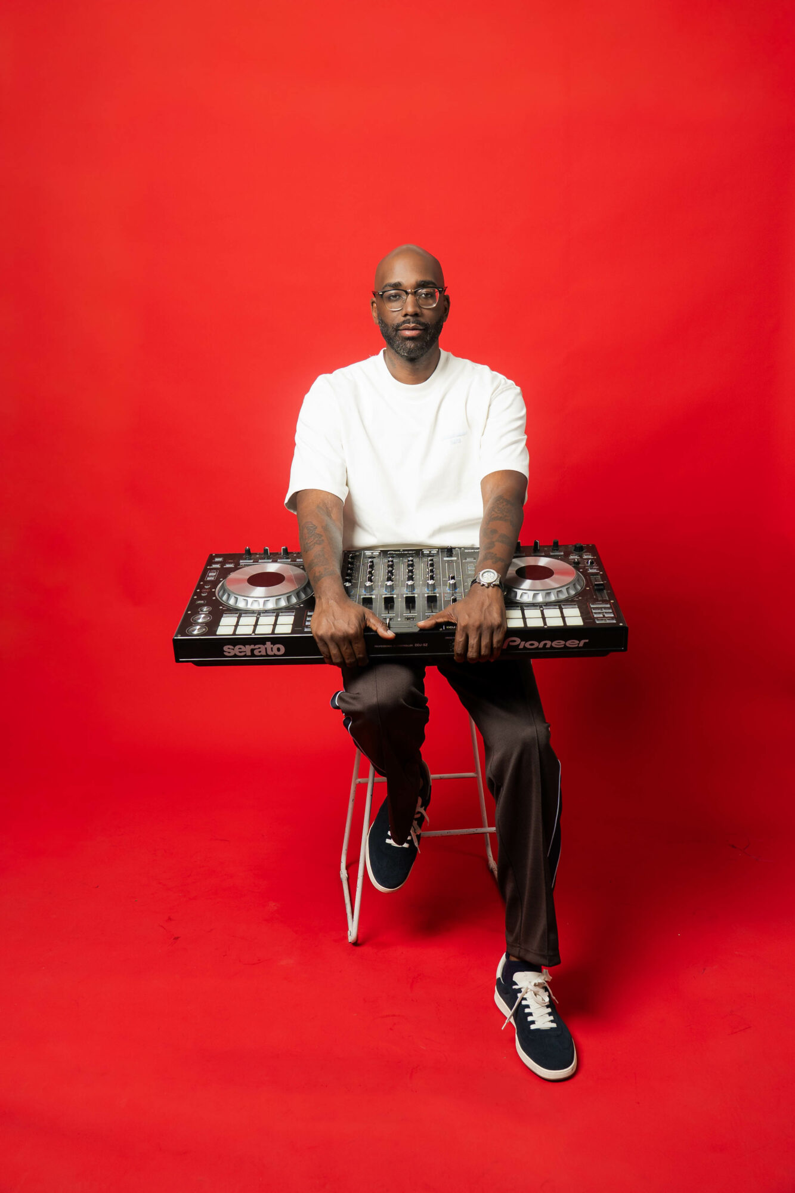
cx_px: 398
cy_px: 596
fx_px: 1093
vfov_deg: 57.2
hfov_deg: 40.0
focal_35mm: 33
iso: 200
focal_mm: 22
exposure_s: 1/160
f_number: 3.5
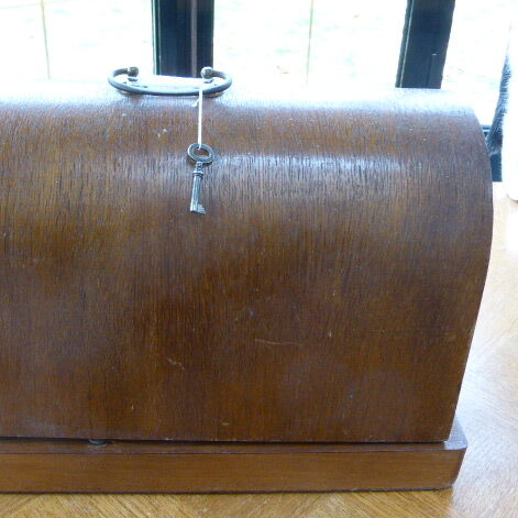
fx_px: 711
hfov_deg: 39.6
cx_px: 176
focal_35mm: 42
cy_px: 258
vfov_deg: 40.0
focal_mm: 6.1
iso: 400
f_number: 3.7
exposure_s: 1/25
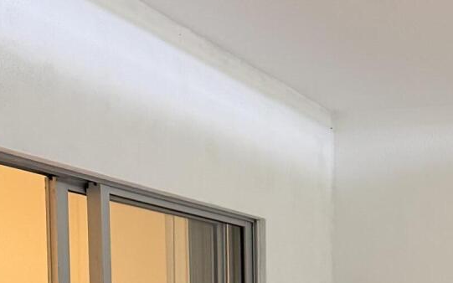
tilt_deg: -4.4
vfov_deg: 13.2
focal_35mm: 94
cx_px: 378
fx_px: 1160
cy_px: 422
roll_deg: -0.3
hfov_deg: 21.7
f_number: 1.78
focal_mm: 6.76
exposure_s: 1/60
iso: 500
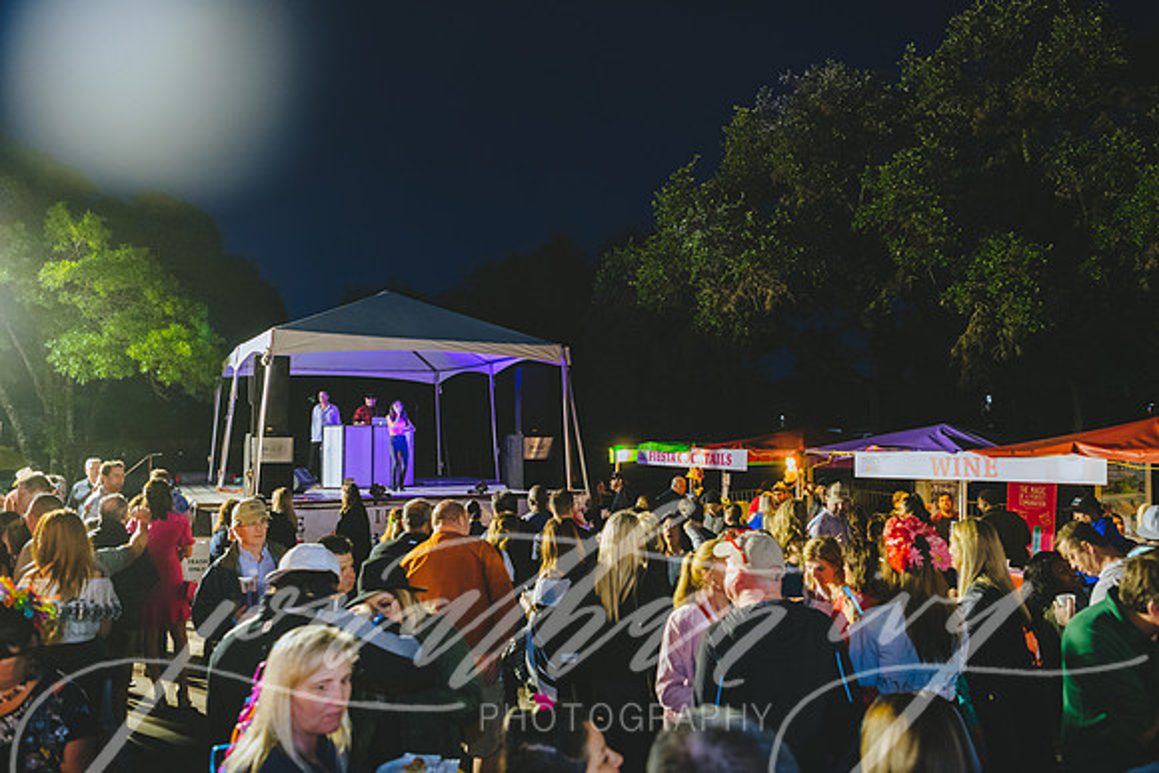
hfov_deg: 69.4
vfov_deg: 49.6
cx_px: 580
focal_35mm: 26
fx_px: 837
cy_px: 386
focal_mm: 26
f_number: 3.5
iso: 2000
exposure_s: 1/80
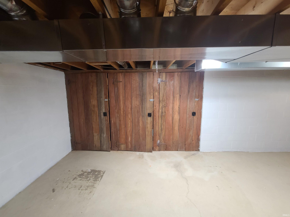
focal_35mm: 13
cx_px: 145
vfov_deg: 89.9
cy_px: 108
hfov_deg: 106.2
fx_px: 109
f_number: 2.2
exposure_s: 1/60
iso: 250
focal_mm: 2.2
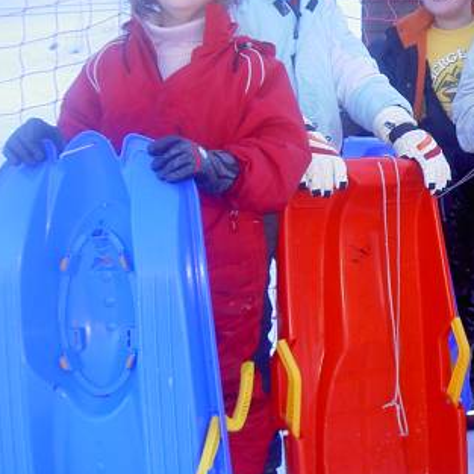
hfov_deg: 19.0
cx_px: 506
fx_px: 1363
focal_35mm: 88
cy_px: 144
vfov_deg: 19.6
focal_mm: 8
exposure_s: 1/100
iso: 100
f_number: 2.8
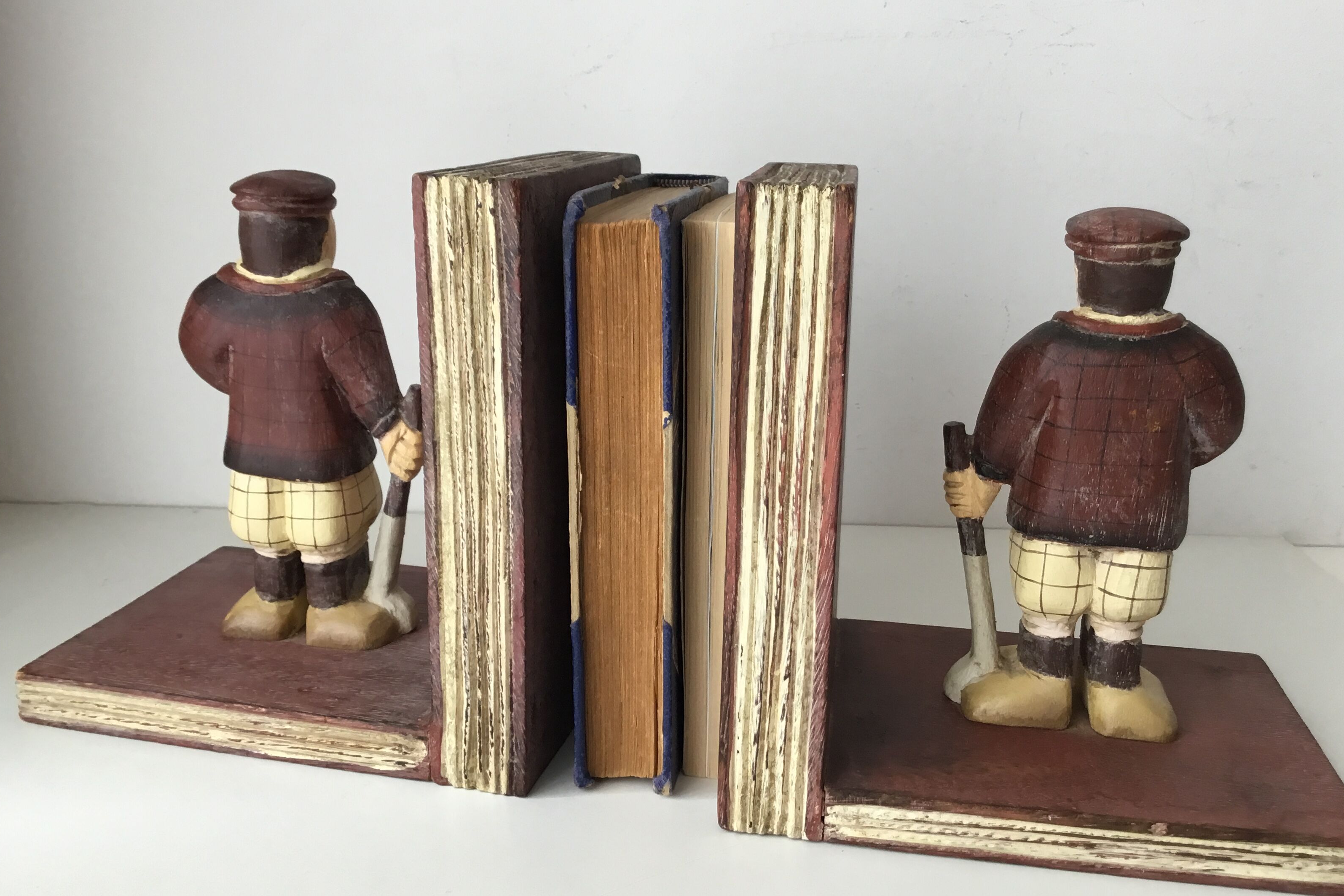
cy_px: 441
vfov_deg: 40.0
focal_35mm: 33
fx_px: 1232
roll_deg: +0.7
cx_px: 682
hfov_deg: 57.2
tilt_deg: -13.9
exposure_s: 1/33
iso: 25
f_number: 2.4
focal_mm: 3.3
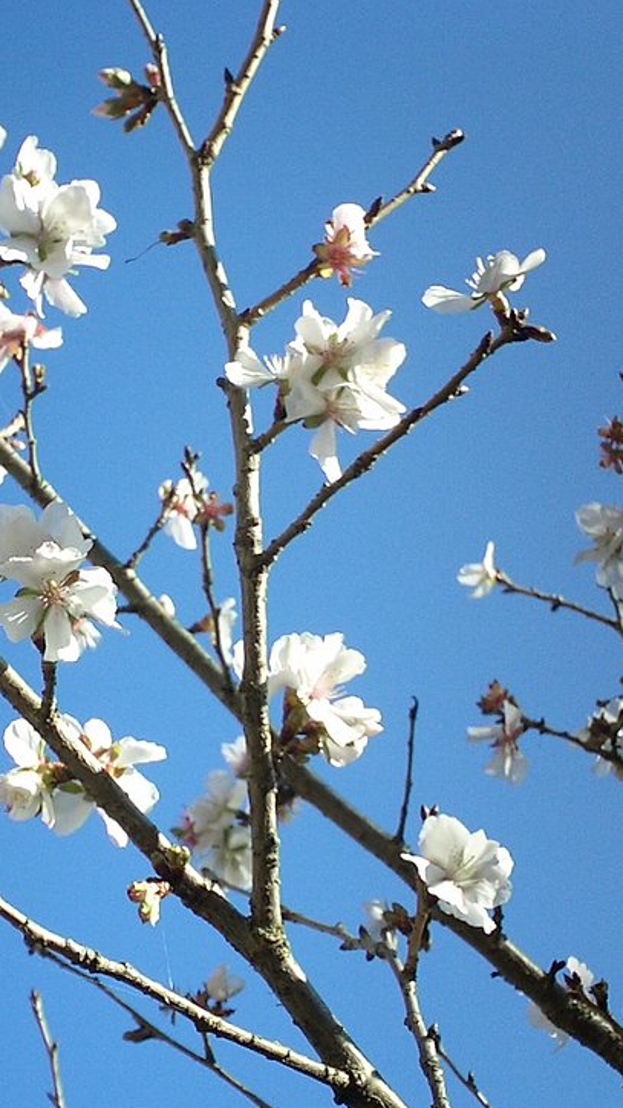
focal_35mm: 57
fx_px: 1675
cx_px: 122
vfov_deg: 36.6
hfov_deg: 20.8
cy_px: 583
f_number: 3.5
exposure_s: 1/640
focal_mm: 5.6
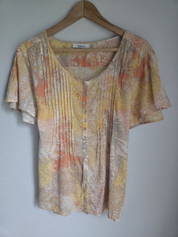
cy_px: 118
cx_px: 89
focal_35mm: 23
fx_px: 158
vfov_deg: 73.9
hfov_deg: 58.9
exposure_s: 1/60.2
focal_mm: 5.4
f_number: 1.8
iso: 800
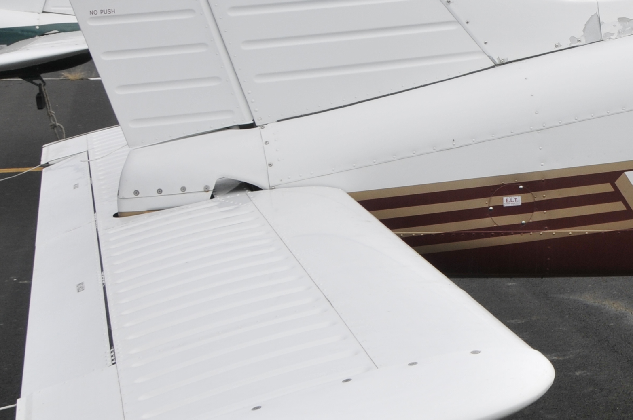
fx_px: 1299
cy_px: -4
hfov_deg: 23.9
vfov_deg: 17.9
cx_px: 833
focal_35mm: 74
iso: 200
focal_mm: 18
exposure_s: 1/500
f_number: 11
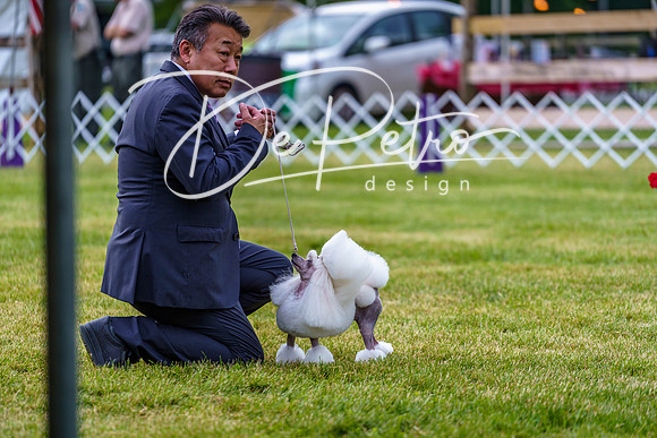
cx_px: 328
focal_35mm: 200
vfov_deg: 6.9
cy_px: 219
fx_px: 3651
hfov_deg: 10.3
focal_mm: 200
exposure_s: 1/500
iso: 200
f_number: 4
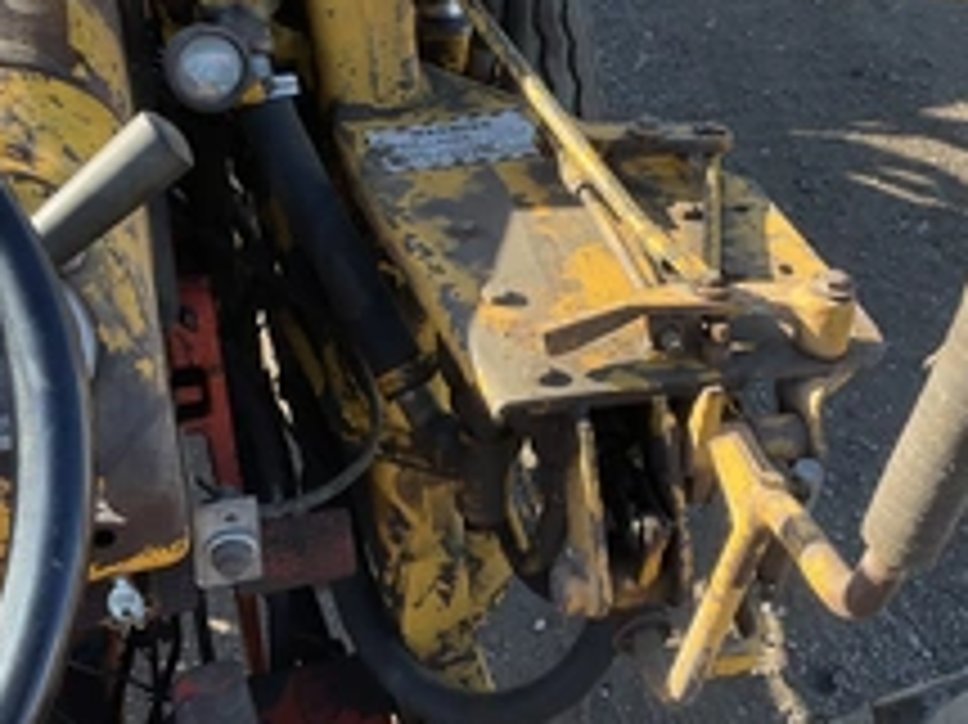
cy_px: 261
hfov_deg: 35.5
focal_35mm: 54
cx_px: 540
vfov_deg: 26.9
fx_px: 1509
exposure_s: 1/273
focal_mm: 3
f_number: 1.8
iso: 25
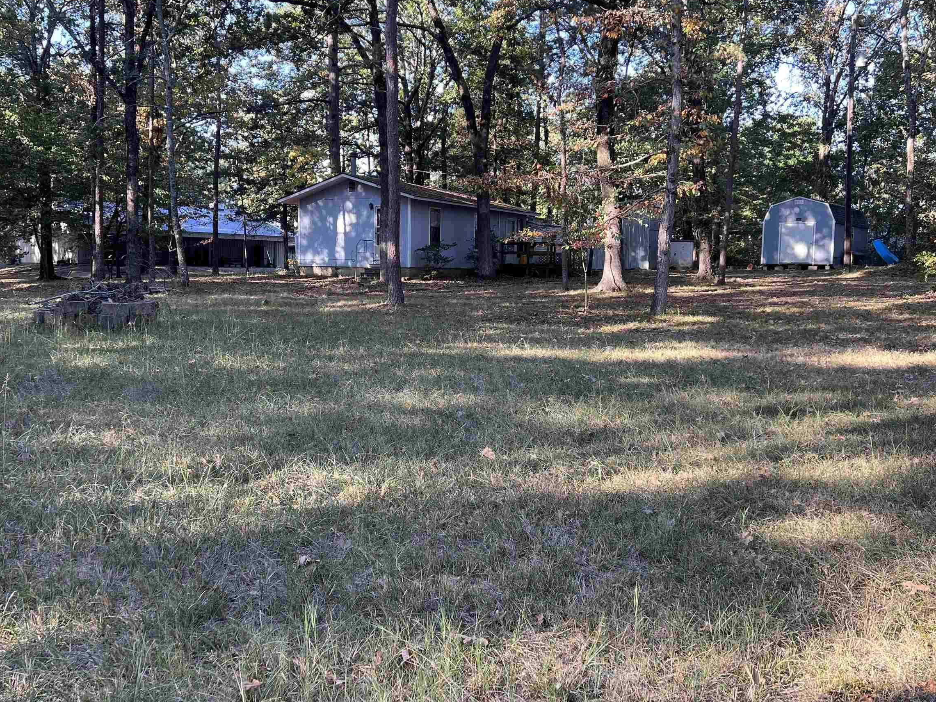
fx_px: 946
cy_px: 349
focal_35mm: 35
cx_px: 425
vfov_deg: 40.7
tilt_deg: -5.9
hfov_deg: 52.5
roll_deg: -1.5
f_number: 1.5
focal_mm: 5.7
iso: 50
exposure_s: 1/193
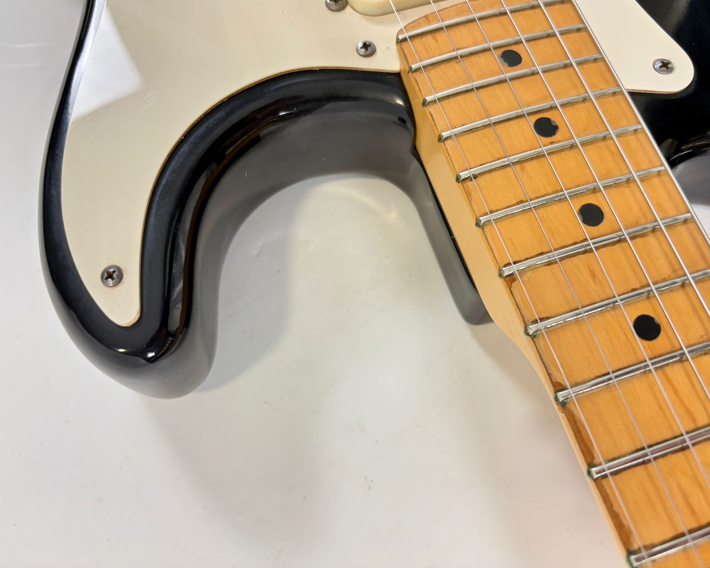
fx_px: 588
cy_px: 275
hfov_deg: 62.1
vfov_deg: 51.5
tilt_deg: -68.3
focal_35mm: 28
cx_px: 382
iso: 160
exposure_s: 1/50
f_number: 1.6
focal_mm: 5.96
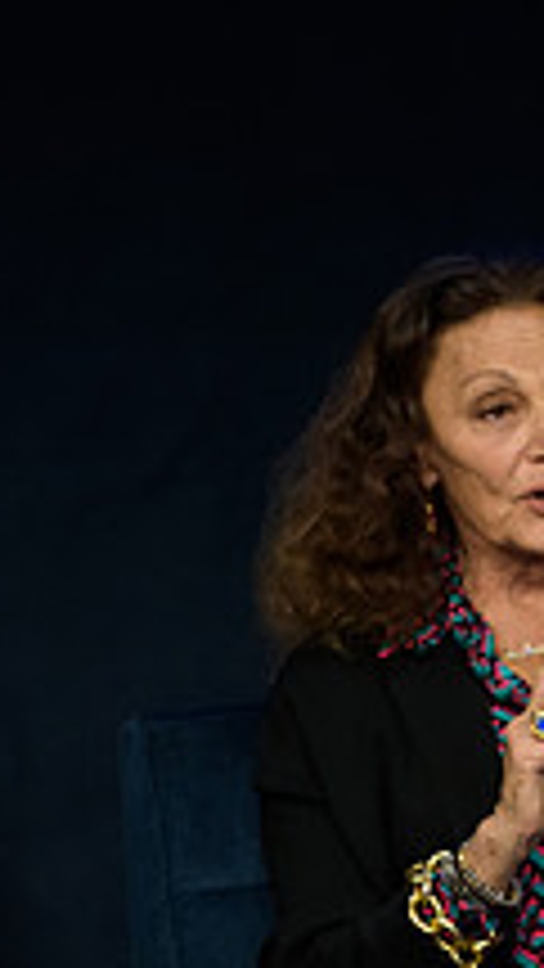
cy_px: 619
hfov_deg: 2.5
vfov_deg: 4.5
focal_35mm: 480
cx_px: 593
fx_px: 12304
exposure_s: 1/200
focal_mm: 170
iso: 1000
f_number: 3.2
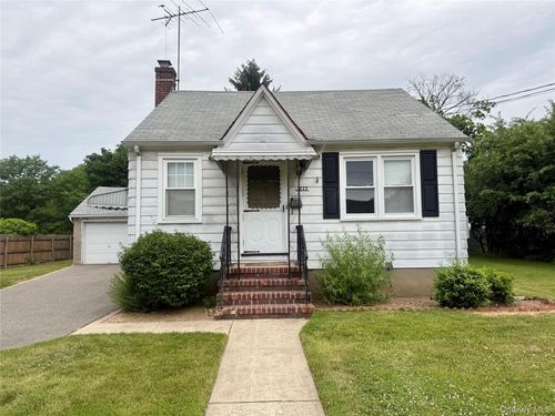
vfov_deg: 56.8
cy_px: 208
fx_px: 385
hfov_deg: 71.6
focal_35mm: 24
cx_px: 278
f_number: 1.78
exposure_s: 1/654
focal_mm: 6.76
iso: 80
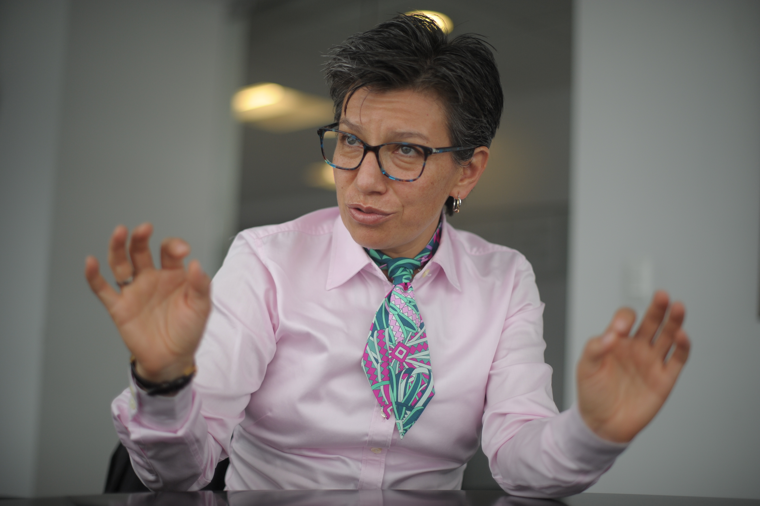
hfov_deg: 39.6
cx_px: 380
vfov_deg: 27.0
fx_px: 1055
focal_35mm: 50
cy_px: 253
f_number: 1.4
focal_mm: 50
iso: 500
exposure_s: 1/1250
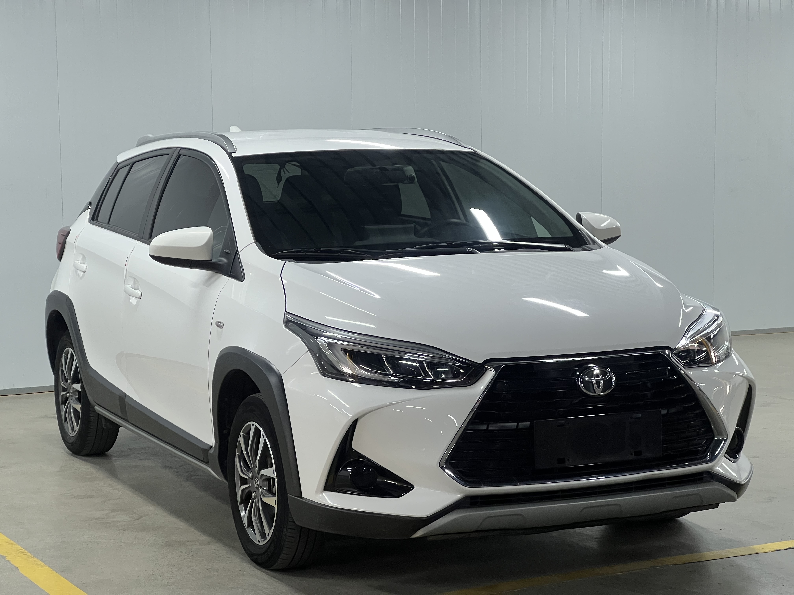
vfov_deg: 19.1
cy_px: 298
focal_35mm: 77
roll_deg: +1.2
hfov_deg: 25.3
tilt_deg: -5.2
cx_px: 397
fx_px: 1766
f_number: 2.8
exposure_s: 1/99
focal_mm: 9
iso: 200
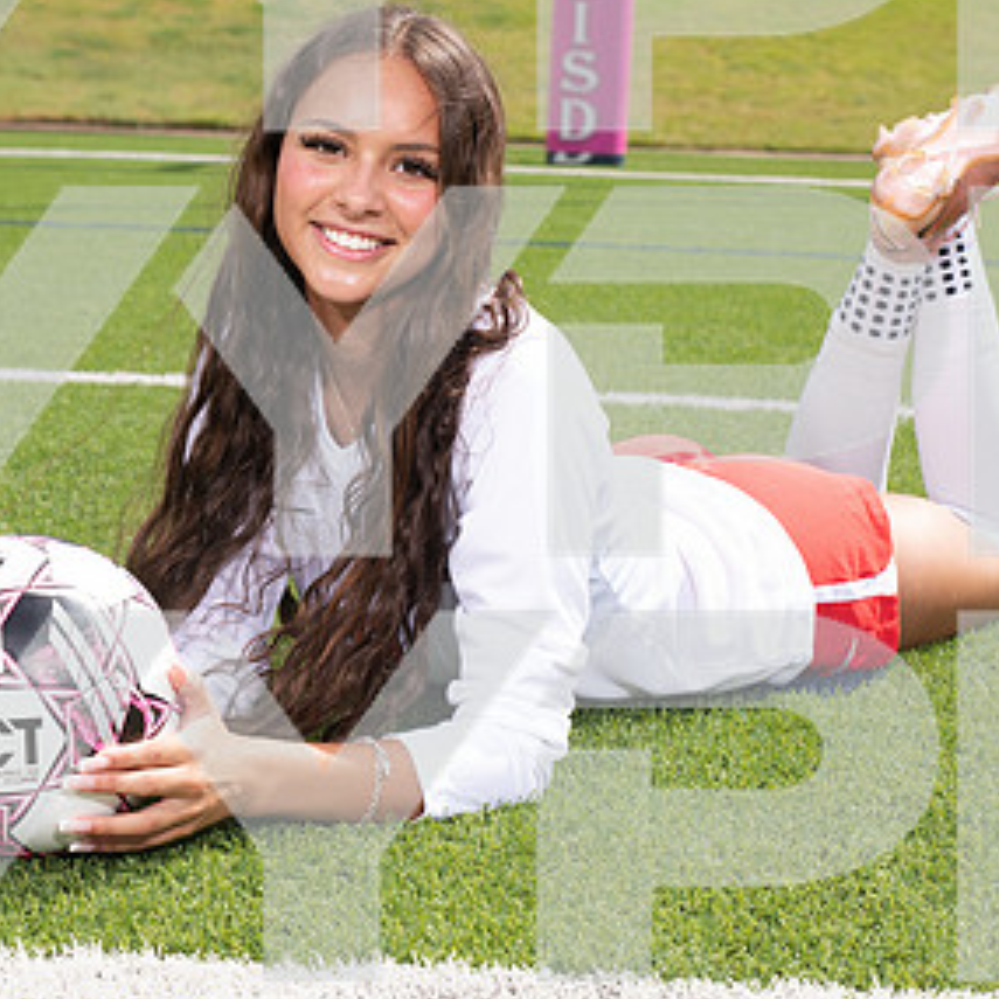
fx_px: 2710
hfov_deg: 20.9
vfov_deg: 20.8
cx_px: 480
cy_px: 373
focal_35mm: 83
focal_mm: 48
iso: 125
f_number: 7.1
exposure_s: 1/400
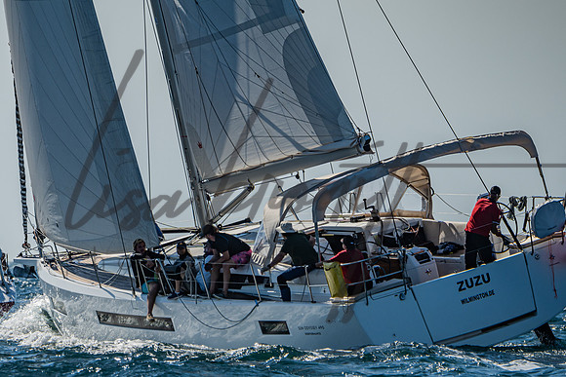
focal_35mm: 595
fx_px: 9354
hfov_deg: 3.5
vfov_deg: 2.3
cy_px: 343
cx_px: 125
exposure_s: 1/1000
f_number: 5.6
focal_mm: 310
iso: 100
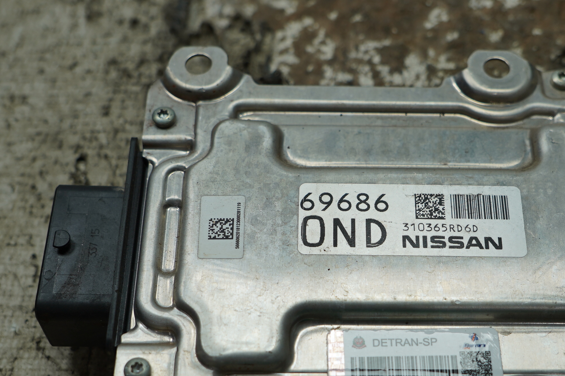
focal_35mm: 59
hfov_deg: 33.8
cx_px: 342
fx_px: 925
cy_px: 249
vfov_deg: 22.9
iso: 100
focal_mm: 26
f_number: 4
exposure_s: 1/80
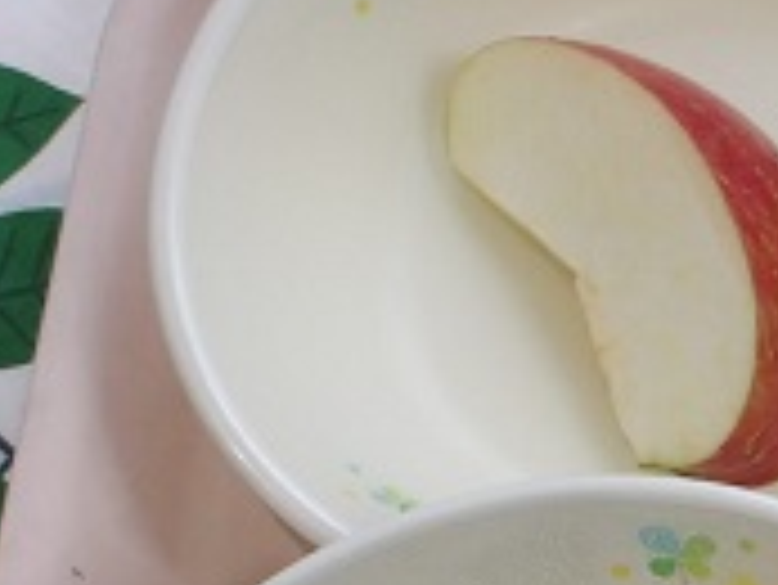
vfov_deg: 14.4
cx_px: 1250
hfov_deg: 17.2
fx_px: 2249
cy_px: 675
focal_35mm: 100
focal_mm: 4.9
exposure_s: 1/60
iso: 122
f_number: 3
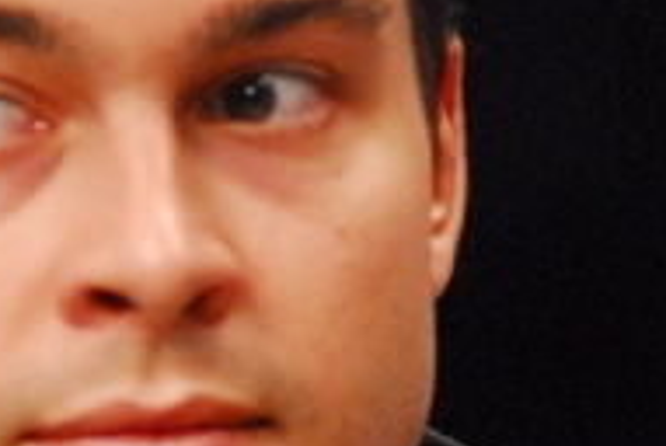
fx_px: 30479
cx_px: 211
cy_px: 540
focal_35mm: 1645
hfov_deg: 1.3
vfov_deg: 0.8
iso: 1250
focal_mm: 200
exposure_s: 1/30
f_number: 2.8
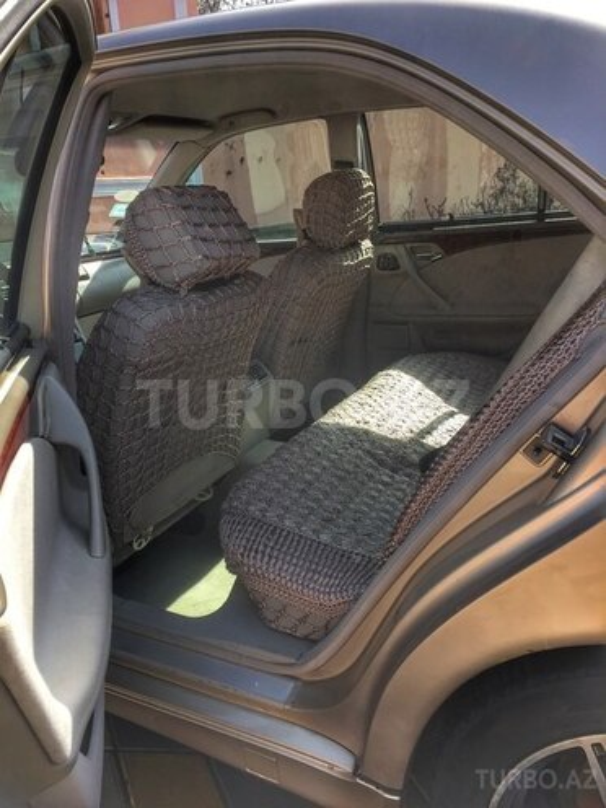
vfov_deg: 61.7
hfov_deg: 48.2
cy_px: 404
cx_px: 303
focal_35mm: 29
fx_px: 677
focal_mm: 4.15
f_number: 2.2
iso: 32
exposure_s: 1/638
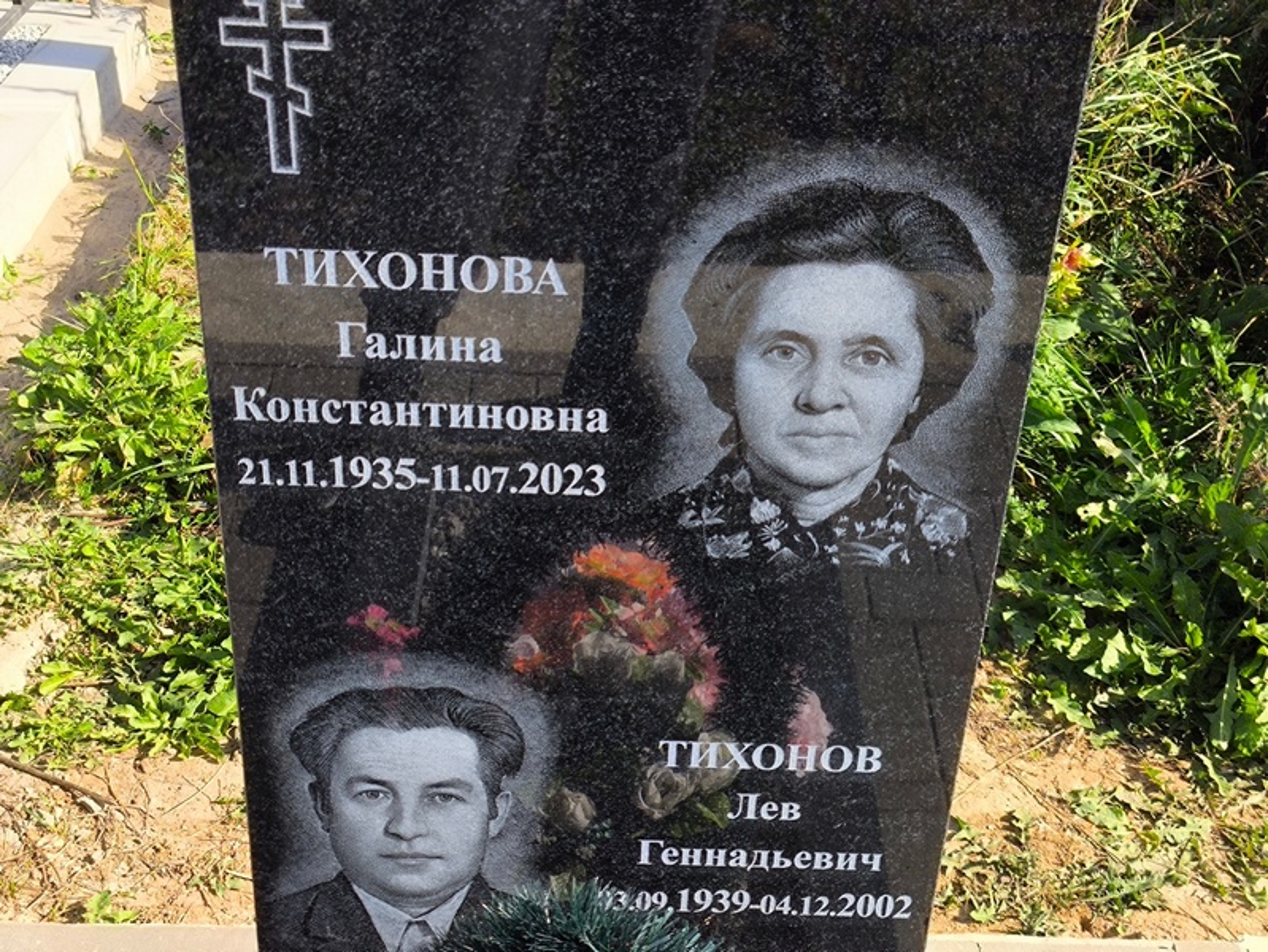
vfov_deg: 29.1
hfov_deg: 38.2
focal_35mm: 50
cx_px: 634
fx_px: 1832
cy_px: 476
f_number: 1.7
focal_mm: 4.71
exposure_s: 1/649
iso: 50
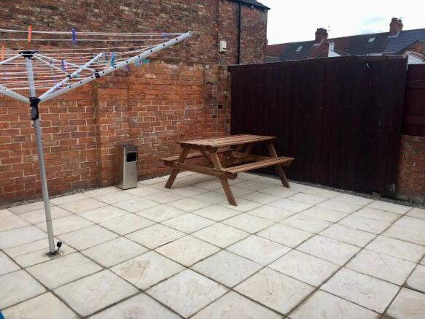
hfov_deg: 61.7
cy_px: 160
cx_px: 212
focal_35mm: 29
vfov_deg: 48.2
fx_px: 356
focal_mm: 4.15
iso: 32
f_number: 2.2
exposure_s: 1/255
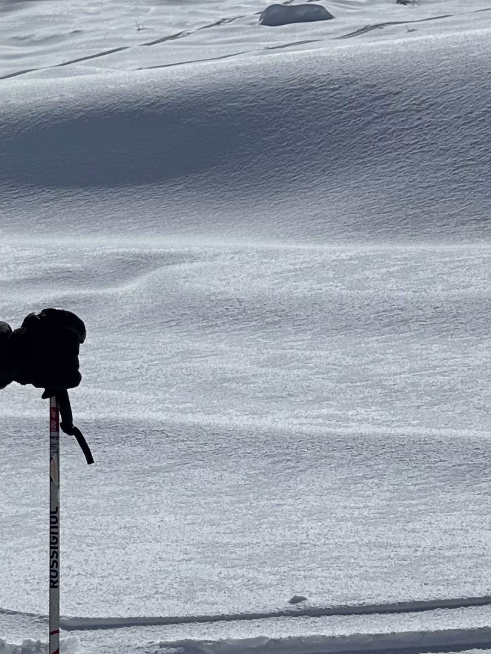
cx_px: -81
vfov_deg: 20.6
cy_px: -135
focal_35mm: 89
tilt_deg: +8.7
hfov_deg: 16.0
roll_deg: +1.6
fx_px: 1684
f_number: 1.78
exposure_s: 1/18519
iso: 50
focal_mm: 6.86
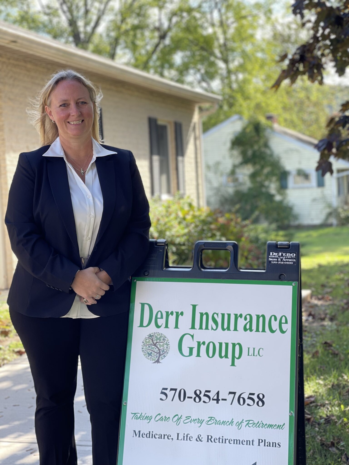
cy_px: 232
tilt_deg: -2.9
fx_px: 860
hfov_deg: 22.9
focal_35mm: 64
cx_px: 174
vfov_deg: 30.3
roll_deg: +3.2
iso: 25
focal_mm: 7.5
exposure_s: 1/121
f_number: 2.2
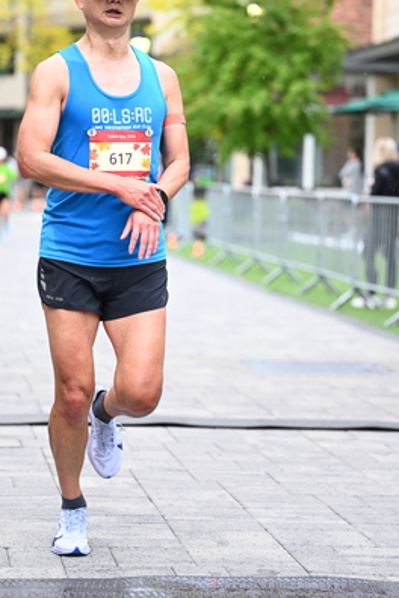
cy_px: 245
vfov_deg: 16.0
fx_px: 2124
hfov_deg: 10.7
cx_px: 158
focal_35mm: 128
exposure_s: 1/1250
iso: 1250
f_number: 2.8
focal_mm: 92
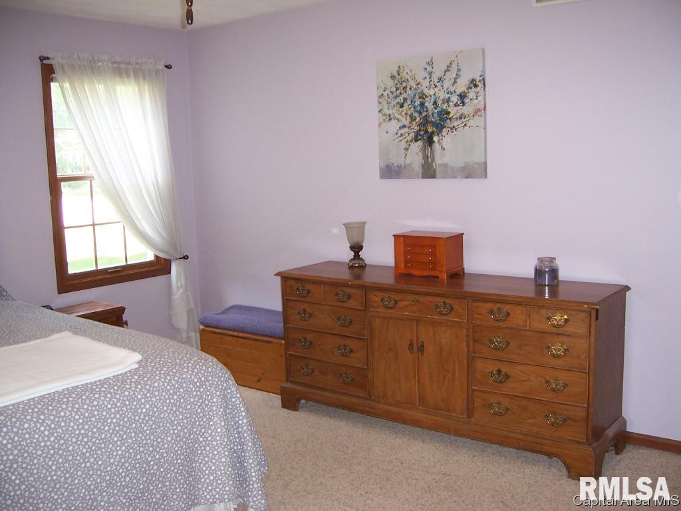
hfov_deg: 51.4
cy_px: 256
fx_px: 708
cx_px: 340
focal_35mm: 36
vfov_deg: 39.7
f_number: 3
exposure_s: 1/60
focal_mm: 6
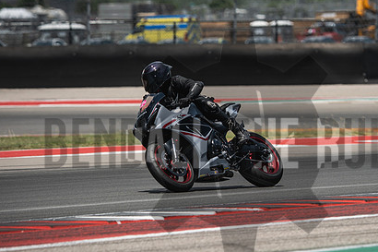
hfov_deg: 4.9
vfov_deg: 3.2
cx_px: 239
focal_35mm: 425
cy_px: 144
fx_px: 4460
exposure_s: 1/1600
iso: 160
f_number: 3.6
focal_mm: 200
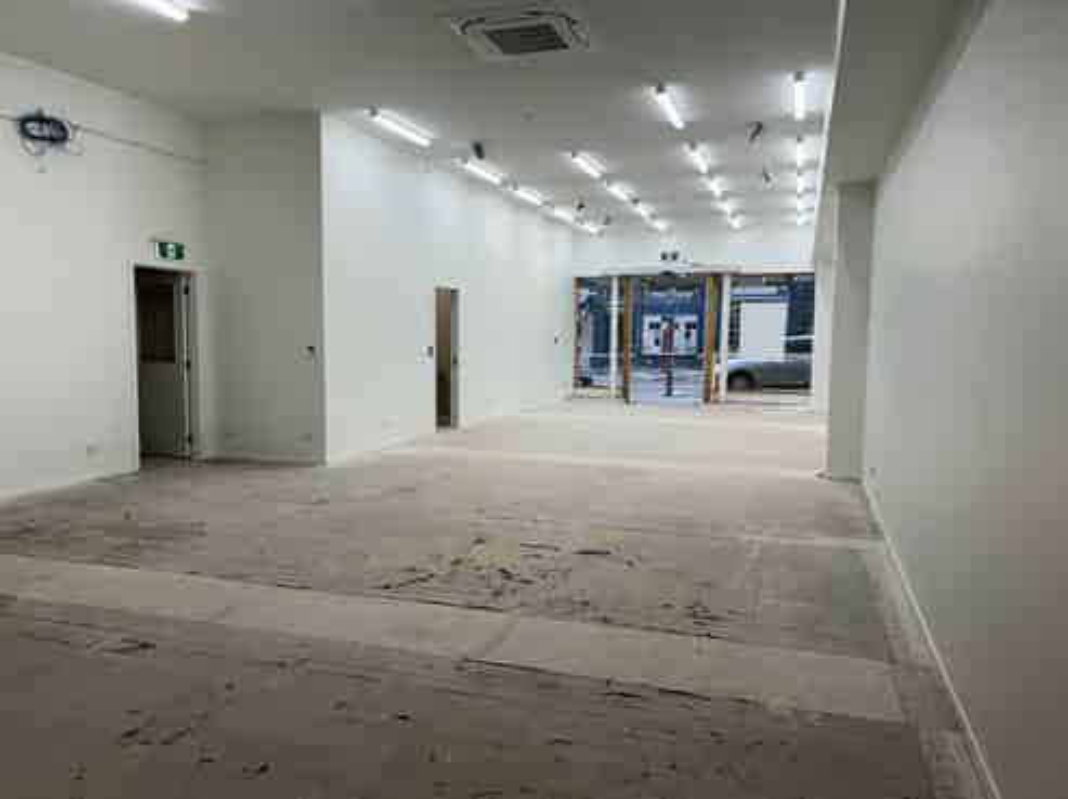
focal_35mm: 26
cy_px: 400
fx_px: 802
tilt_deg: -5.0
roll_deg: -0.3
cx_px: 534
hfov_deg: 67.3
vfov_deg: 53.0
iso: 40
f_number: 1.5
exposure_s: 1/285
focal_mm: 5.7
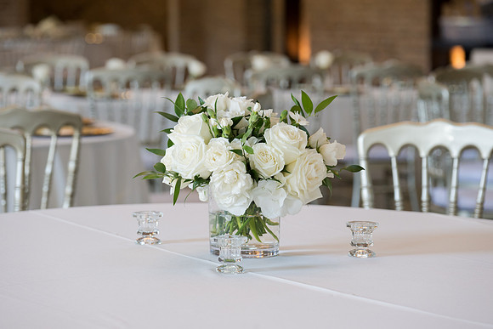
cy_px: 165
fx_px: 1691
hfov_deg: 16.6
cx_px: 253
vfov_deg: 11.1
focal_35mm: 123
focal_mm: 120
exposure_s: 1/100
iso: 800
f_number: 5.6
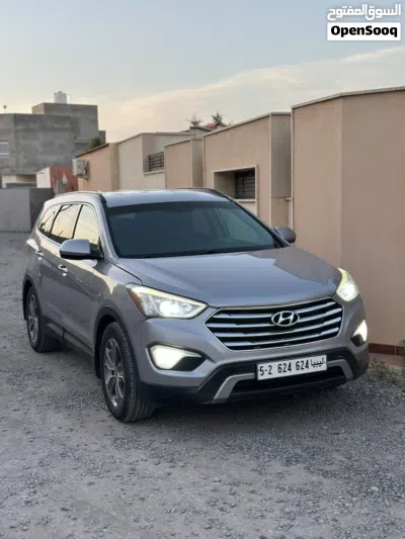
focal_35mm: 48
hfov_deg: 30.3
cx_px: 202
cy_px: 270
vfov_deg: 39.6
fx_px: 748
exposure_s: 1/227
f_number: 1.78
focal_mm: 6.86
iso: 80
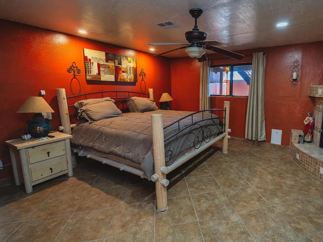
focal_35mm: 17
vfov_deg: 74.6
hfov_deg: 89.1
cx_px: 203
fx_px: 159
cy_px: 113
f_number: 4
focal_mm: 14
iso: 1250
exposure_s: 1/60
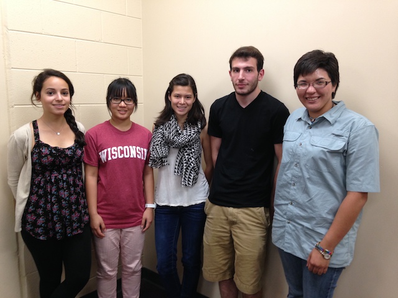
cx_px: 199
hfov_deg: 55.4
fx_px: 379
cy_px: 149
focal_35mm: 33
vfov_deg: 42.9
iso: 100
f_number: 2.4
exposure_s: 1/20
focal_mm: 4.12
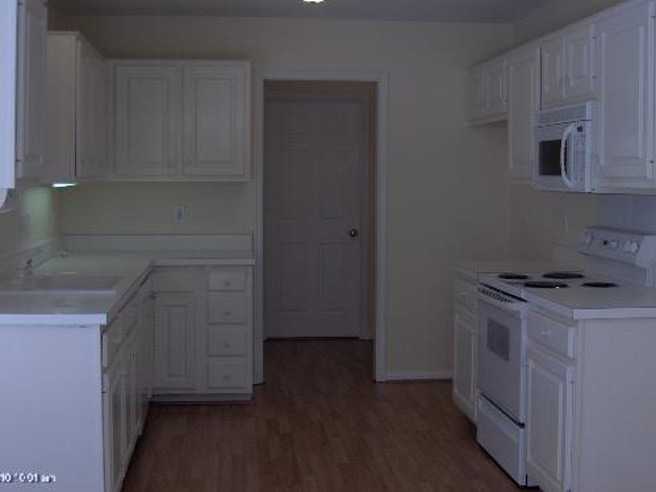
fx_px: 947
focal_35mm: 50
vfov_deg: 29.1
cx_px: 339
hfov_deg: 38.2
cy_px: 226
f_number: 2.8
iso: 133
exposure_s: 1/124
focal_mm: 8
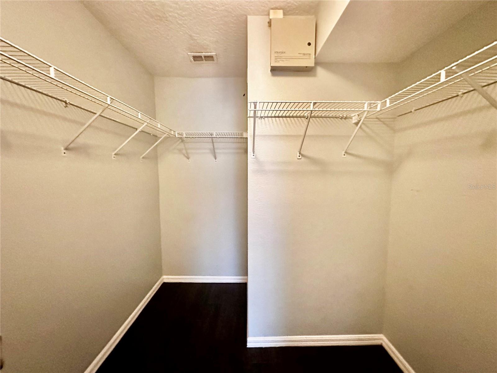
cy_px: 186
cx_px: 248
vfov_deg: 85.7
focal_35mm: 14
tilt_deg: -4.7
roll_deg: -0.1
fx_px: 201
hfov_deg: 102.1
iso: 1000
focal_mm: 2.22
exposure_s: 1/60
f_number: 2.2
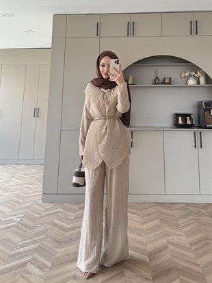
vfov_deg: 71.6
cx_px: 106
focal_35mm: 24
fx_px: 196
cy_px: 142
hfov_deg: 56.8
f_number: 1.78
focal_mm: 6.76
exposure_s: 1/121
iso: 100
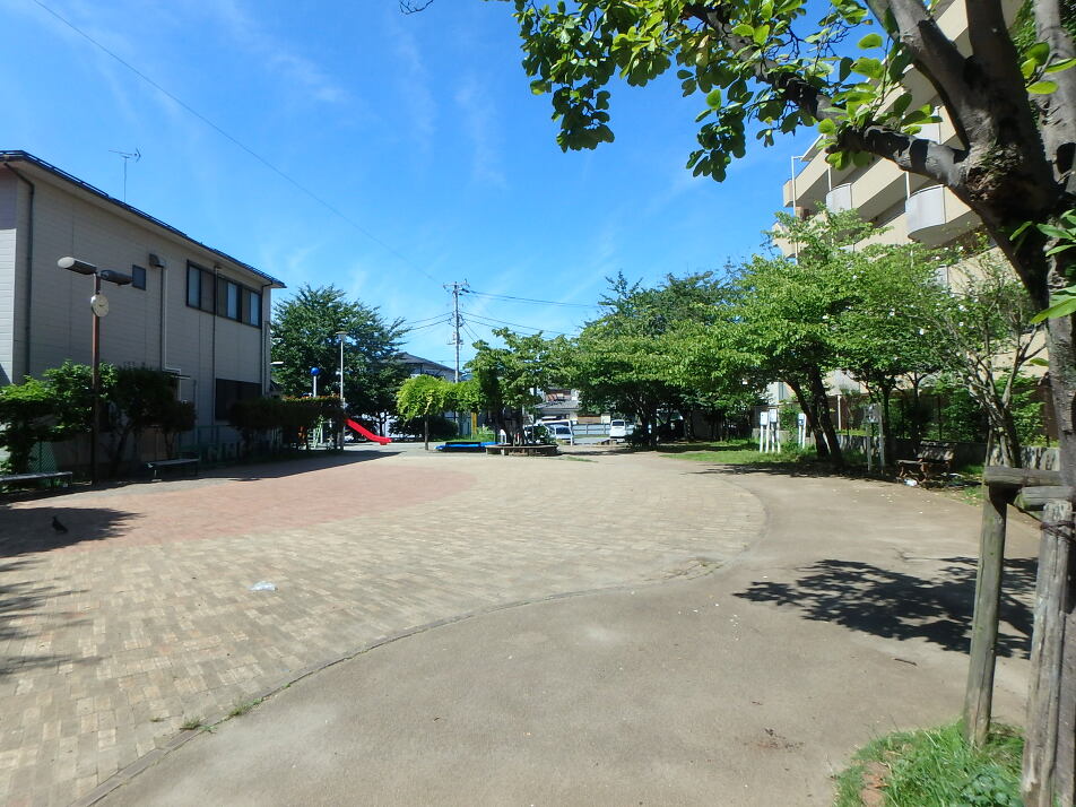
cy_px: 404
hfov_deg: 79.0
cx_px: 538
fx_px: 653
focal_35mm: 21
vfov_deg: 63.4
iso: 125
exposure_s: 1/400
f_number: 6
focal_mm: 3.7
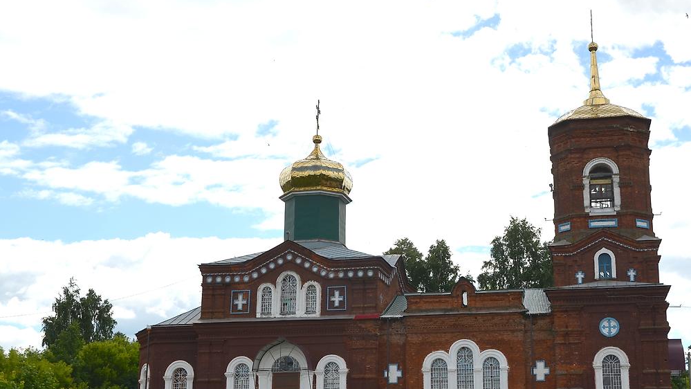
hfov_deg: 42.0
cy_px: 238
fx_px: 898
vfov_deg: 24.4
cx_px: 403
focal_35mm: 49
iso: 100
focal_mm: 26
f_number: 9
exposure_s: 1/320
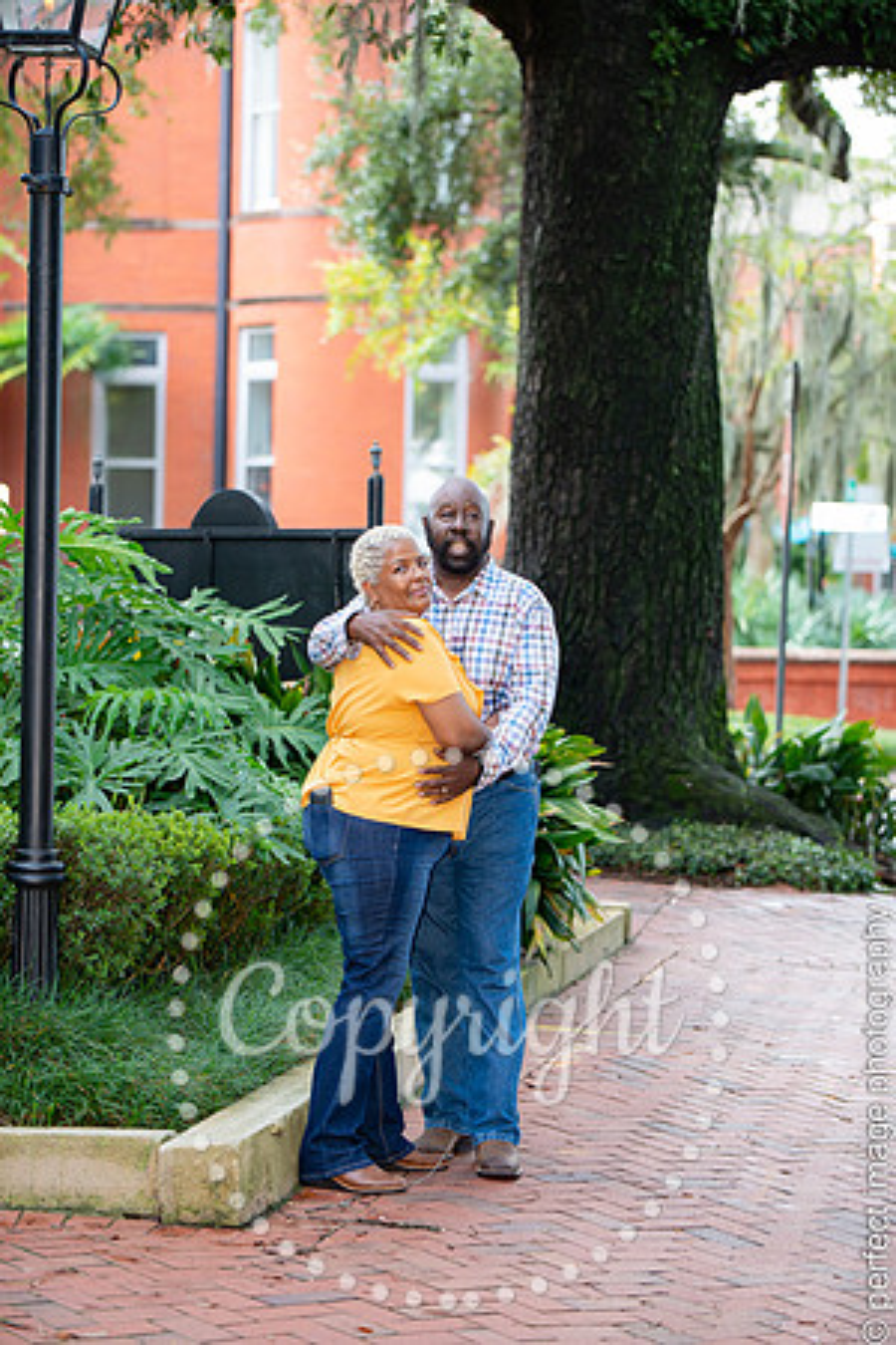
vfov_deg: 21.5
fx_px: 3546
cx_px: 448
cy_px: 672
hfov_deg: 14.4
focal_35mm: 95
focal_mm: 95
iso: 640
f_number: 2.8
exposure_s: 1/320
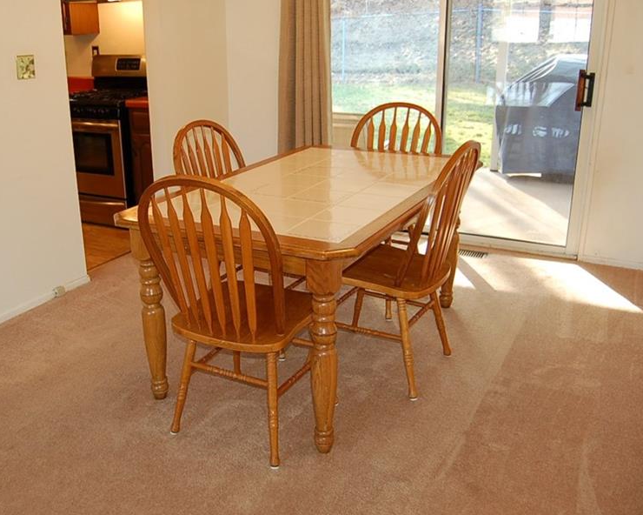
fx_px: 666
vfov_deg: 42.2
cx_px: 233
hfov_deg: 50.9
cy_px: 240
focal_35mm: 35
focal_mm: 18
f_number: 3.5
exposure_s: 1/60
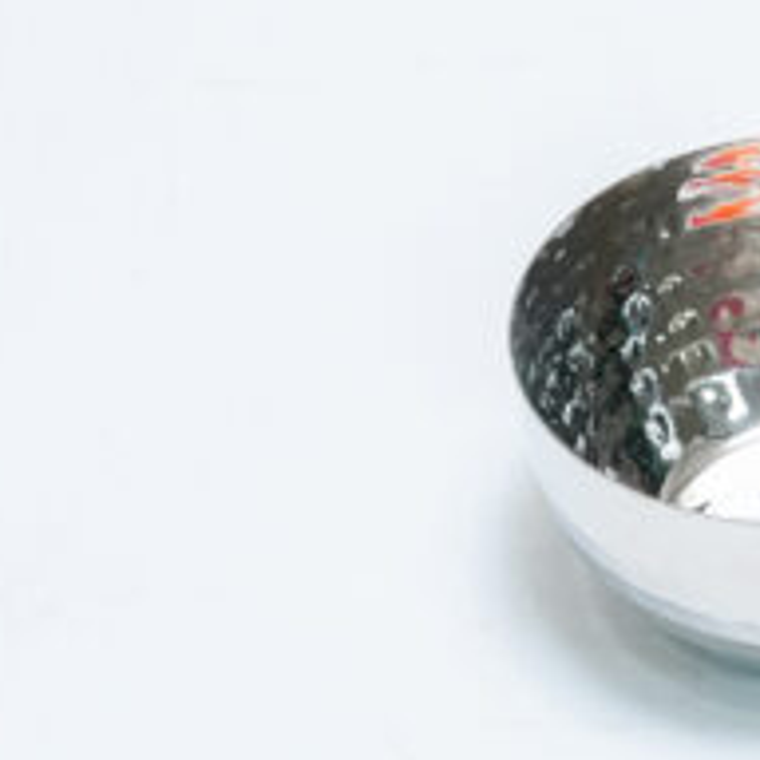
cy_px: 426
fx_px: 3552
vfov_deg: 12.2
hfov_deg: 12.1
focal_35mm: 143
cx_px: 792
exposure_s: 1/125
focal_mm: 50
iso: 3200
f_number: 10
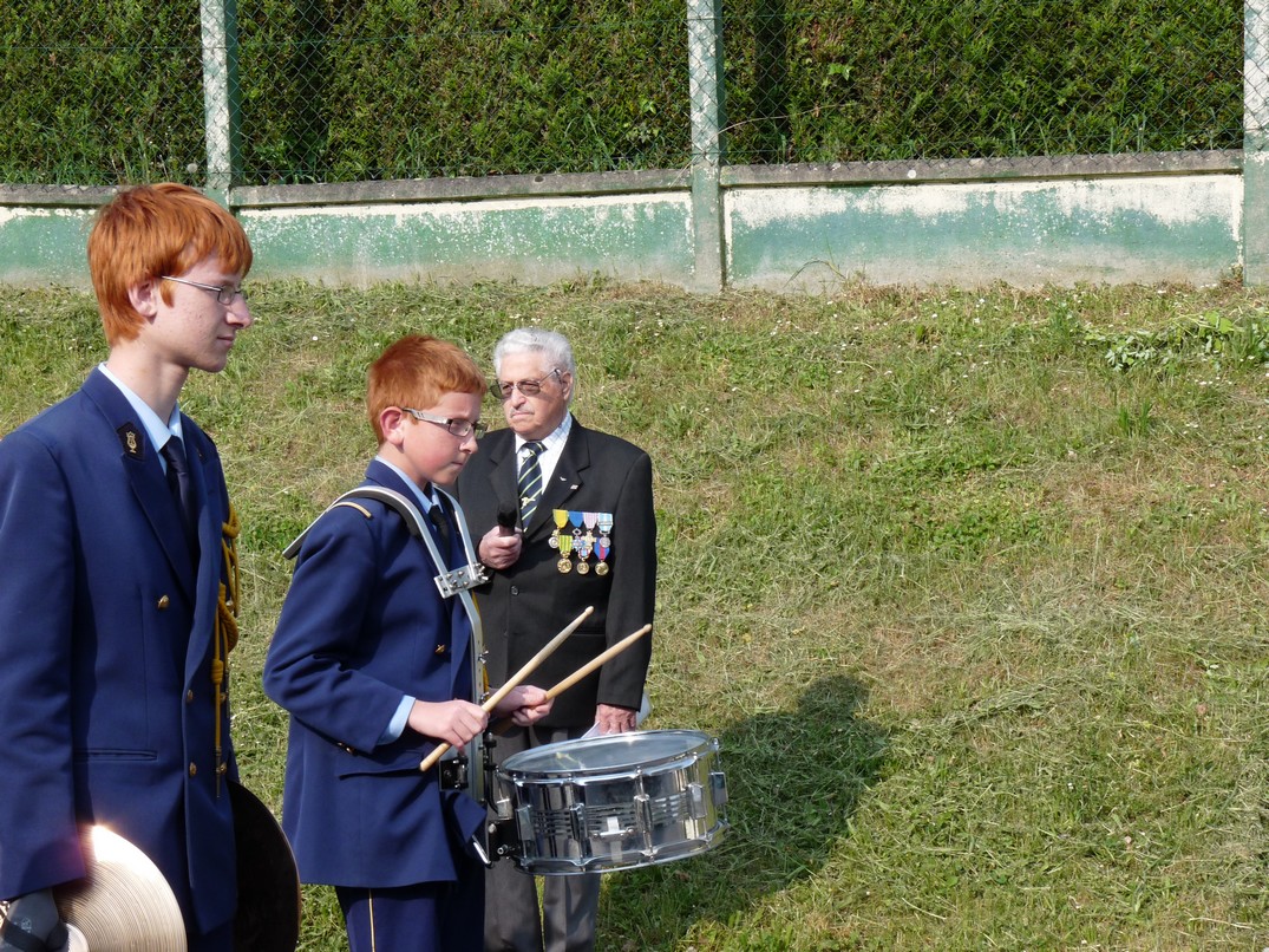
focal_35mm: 84
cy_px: 476
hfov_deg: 23.3
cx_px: 634
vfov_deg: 17.6
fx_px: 3079
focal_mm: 14.9
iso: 100
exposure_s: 1/200
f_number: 5.6
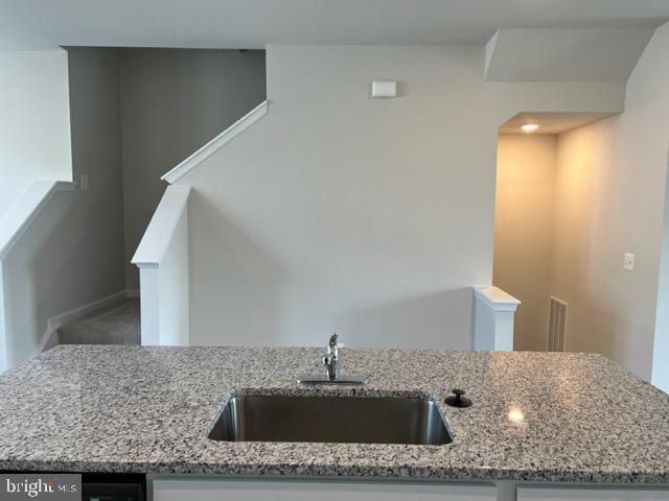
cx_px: 334
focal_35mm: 26
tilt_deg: -5.7
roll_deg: -1.2
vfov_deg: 53.1
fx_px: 502
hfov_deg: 67.3
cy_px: 250
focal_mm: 5.7
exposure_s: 1/120
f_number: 1.5
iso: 80
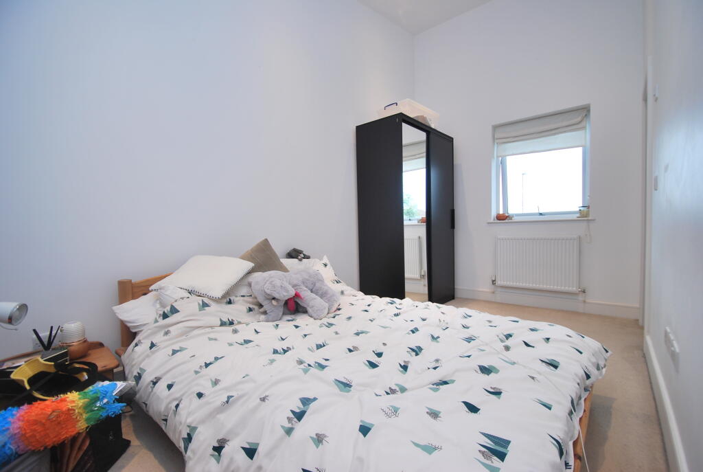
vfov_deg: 77.6
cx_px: 352
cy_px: 236
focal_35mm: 15
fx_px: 293
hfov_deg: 100.3
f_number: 4
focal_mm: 10
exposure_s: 1/60
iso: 200
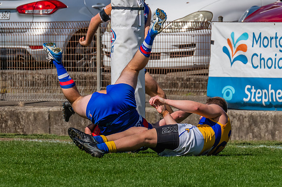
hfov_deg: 2.4
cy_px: 125
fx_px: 6673
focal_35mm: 852
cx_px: 166
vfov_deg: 1.6
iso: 800
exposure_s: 1/1600
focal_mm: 420
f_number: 11
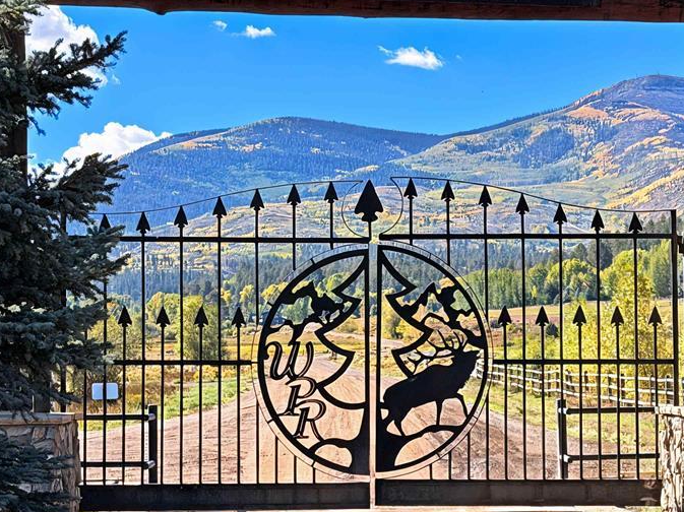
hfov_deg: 19.3
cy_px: 260
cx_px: 400
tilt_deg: +2.6
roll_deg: +0.9
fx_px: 2014
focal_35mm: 102
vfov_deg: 14.5
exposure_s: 1/3096
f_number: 1.78
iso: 64
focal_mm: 6.76
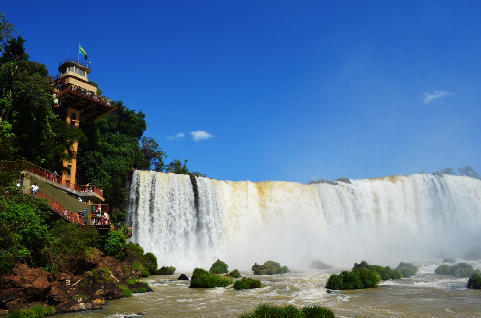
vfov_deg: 47.7
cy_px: 159
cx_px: 240
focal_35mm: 27
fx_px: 360
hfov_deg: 67.5
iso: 100
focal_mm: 18
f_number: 9
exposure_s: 1/320
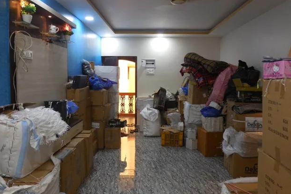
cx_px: 146
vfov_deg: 46.4
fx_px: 226
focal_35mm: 28
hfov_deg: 65.5
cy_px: 89
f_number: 3.5
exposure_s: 1/30
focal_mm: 4.6
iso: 220
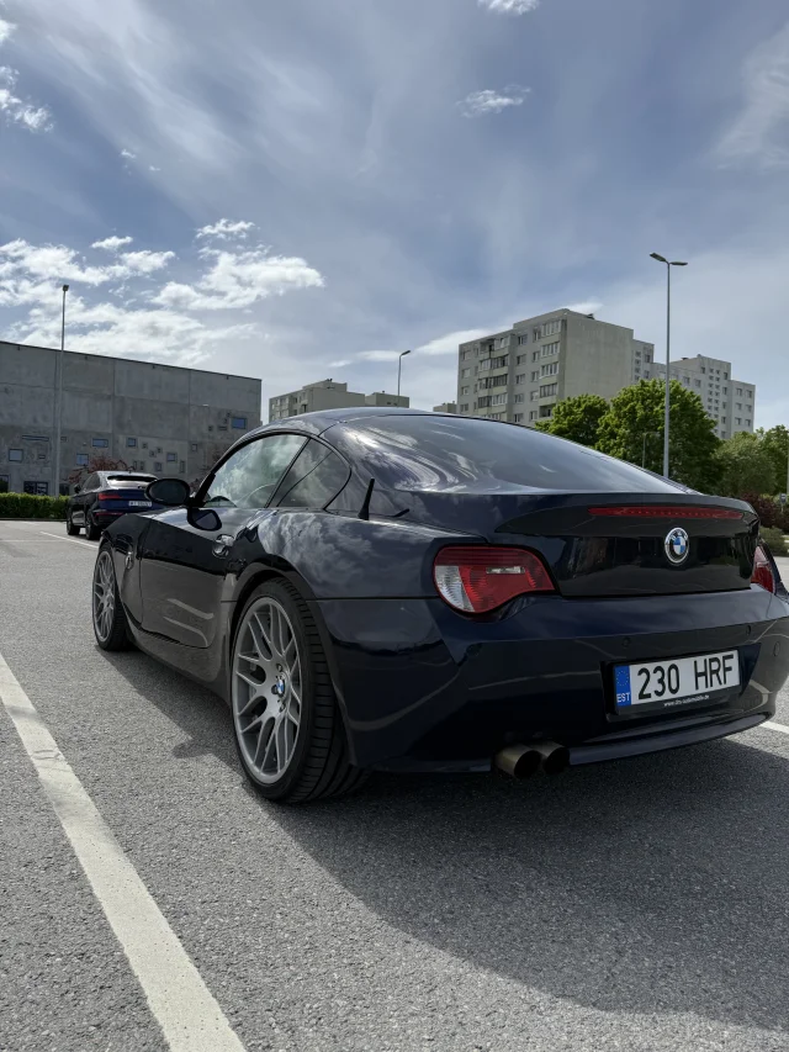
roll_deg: -2.3
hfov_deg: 56.8
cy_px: 526
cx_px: 394
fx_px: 729
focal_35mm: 24
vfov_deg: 71.6
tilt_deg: +0.3
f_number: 1.78
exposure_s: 1/8130
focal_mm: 6.76
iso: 80
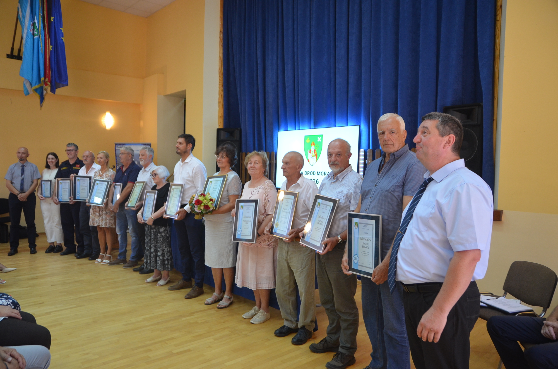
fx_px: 464
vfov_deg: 43.4
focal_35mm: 30
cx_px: 279
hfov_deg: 62.0
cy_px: 184
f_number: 3.5
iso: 800
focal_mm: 20
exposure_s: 1/50
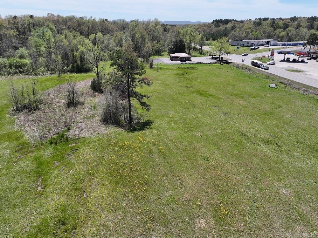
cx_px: 159
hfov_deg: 71.6
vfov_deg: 56.8
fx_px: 220
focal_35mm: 24
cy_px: 119
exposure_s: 1/2000
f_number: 2.8
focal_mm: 12.29
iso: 140
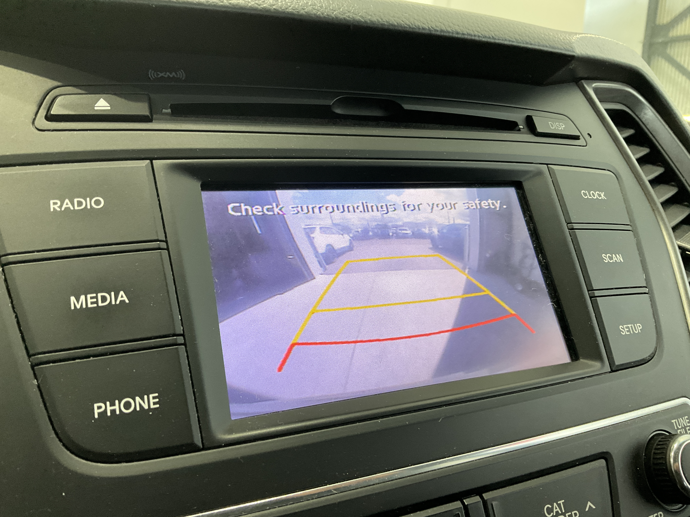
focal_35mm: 29
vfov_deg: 48.2
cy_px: 258
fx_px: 578
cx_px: 345
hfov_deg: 61.7
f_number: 1.8
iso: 80
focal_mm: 3
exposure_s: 1/60
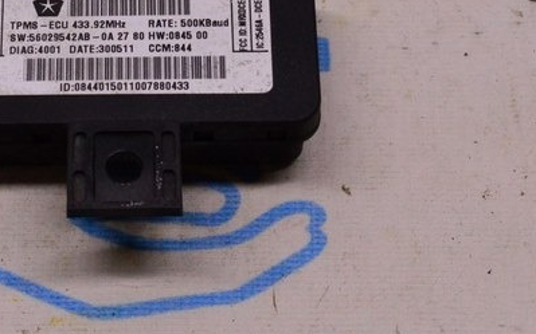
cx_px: 141
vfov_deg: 9.5
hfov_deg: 15.2
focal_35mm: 137
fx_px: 2005
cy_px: 184
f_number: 8
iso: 1600
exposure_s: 1/200
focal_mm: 35
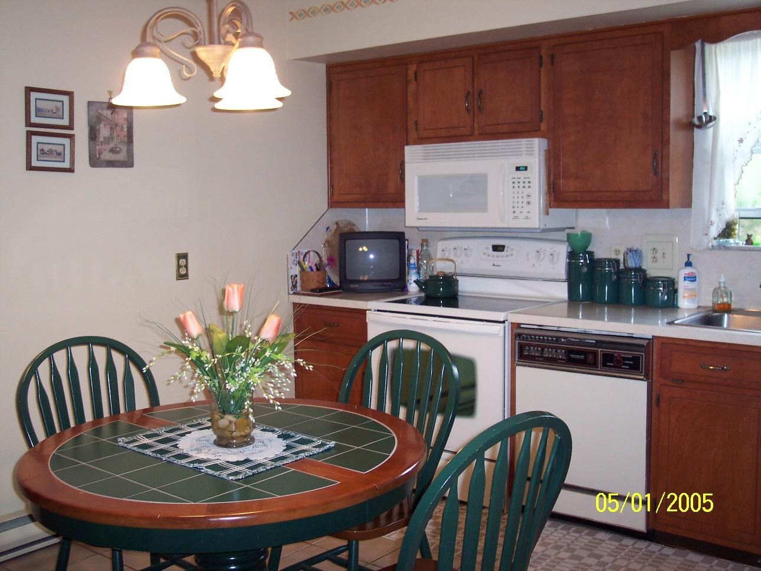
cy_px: 286
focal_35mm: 38
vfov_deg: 37.7
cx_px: 380
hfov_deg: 49.0
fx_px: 835
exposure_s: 1/30
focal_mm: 8
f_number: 2.8
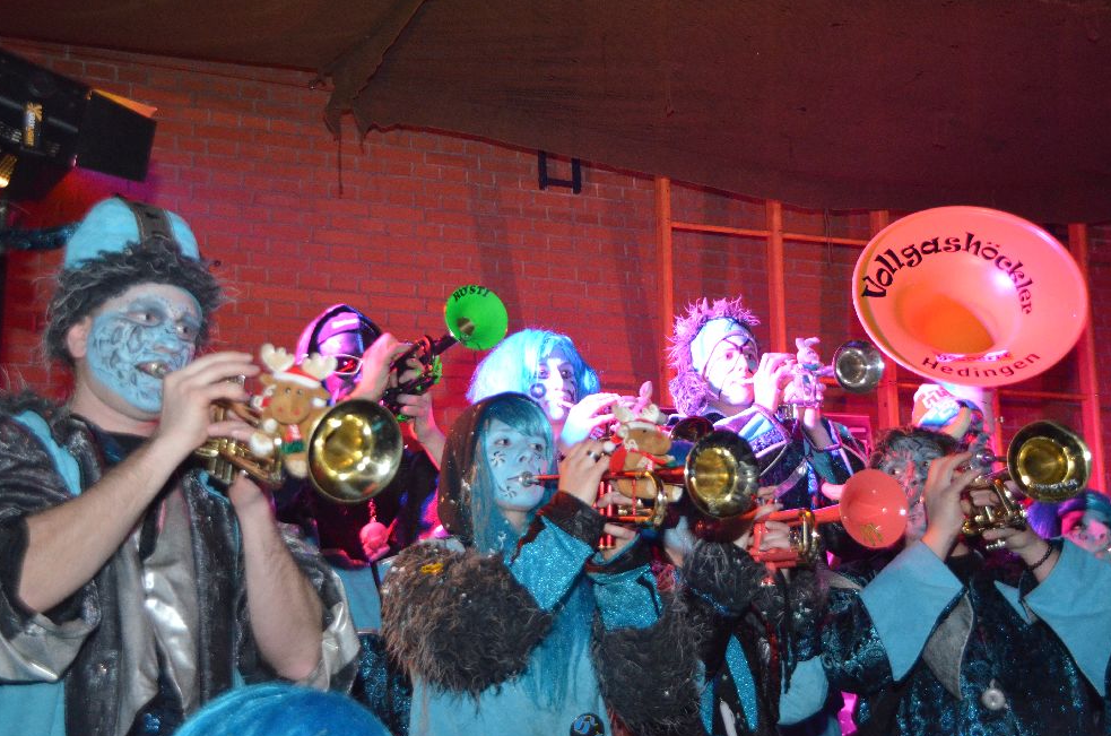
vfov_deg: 26.9
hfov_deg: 39.7
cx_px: 553
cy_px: 374
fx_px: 1540
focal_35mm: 50
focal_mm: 32
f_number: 4.2
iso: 3200
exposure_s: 1/60
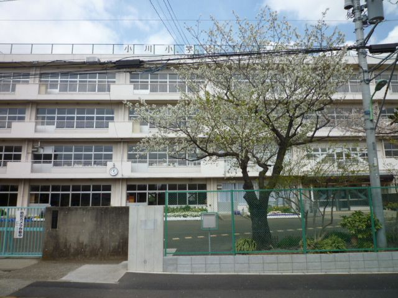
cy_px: 149
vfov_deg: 54.9
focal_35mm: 25
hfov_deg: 69.4
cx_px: 199
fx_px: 287
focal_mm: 4.4
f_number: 4
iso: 80
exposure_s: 1/640
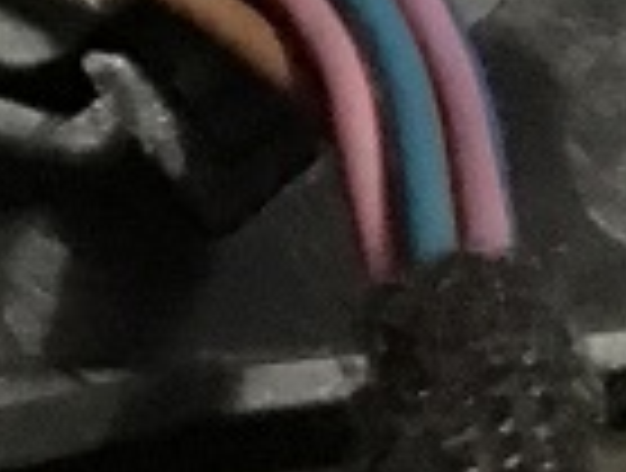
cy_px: -387
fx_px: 3862
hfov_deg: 9.2
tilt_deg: -36.1
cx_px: 63
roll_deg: -8.8
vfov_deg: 6.8
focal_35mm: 213
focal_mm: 4.15
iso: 1250
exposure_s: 1/17
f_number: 2.2
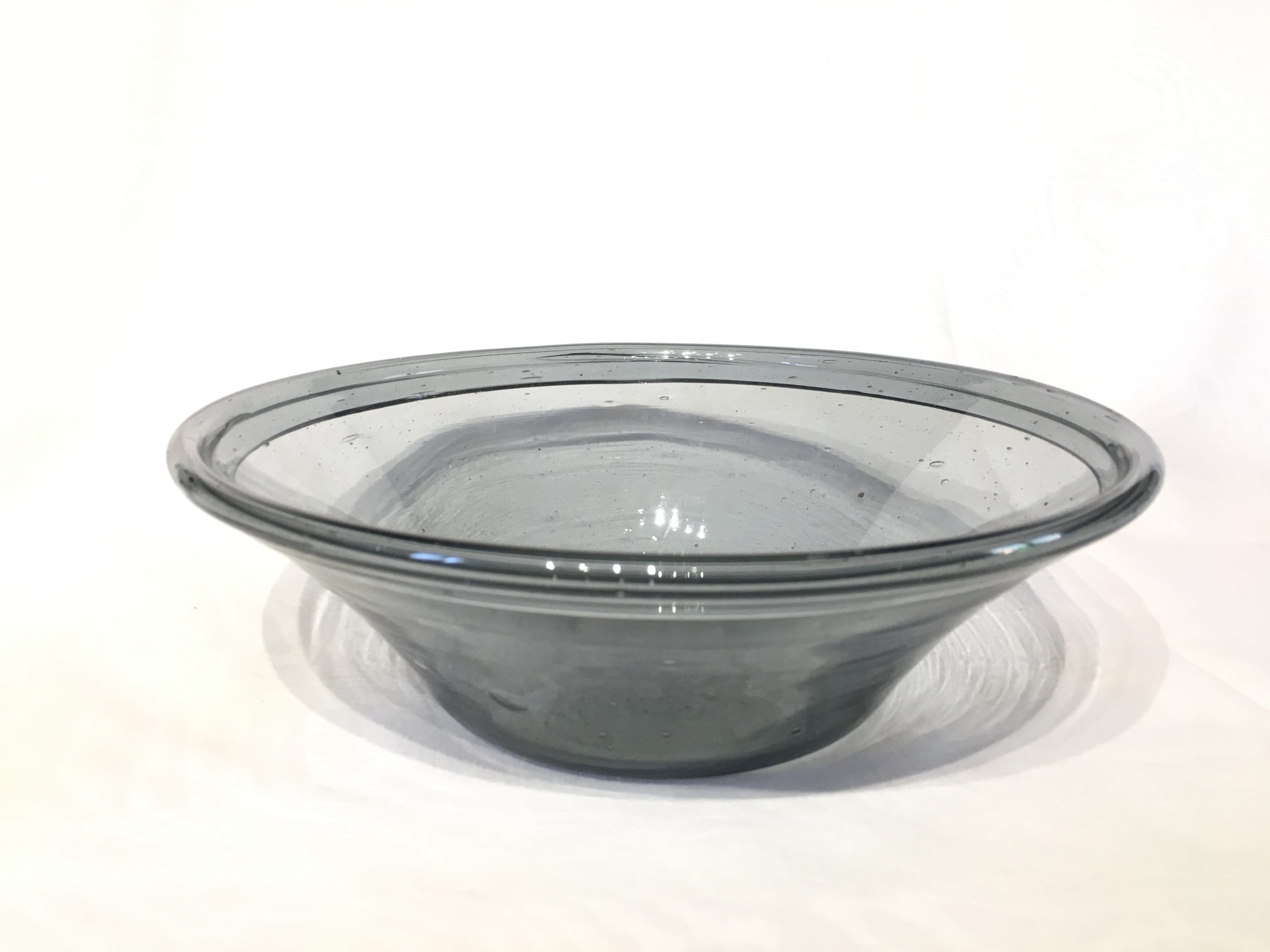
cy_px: 476
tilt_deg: -13.2
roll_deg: -1.1
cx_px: 635
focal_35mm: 29
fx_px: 1064
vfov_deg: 48.2
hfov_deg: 61.7
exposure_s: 1/33
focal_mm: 4.15
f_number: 2.2
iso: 64
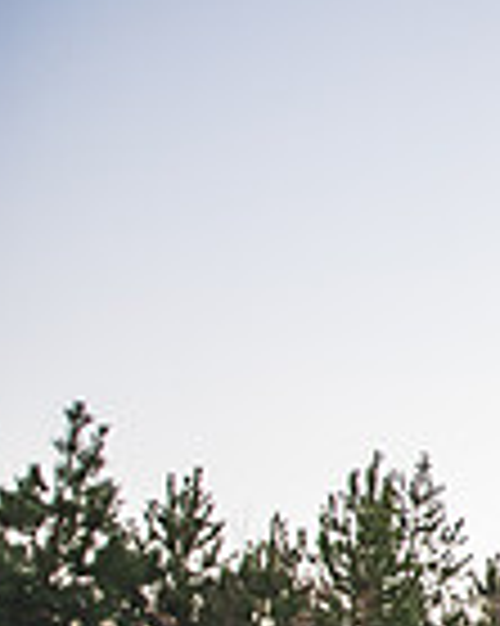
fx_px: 1018
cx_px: 1270
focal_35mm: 55
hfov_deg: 14.2
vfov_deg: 31.7
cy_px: 619
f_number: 2.8
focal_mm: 14
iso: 500
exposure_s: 1/320
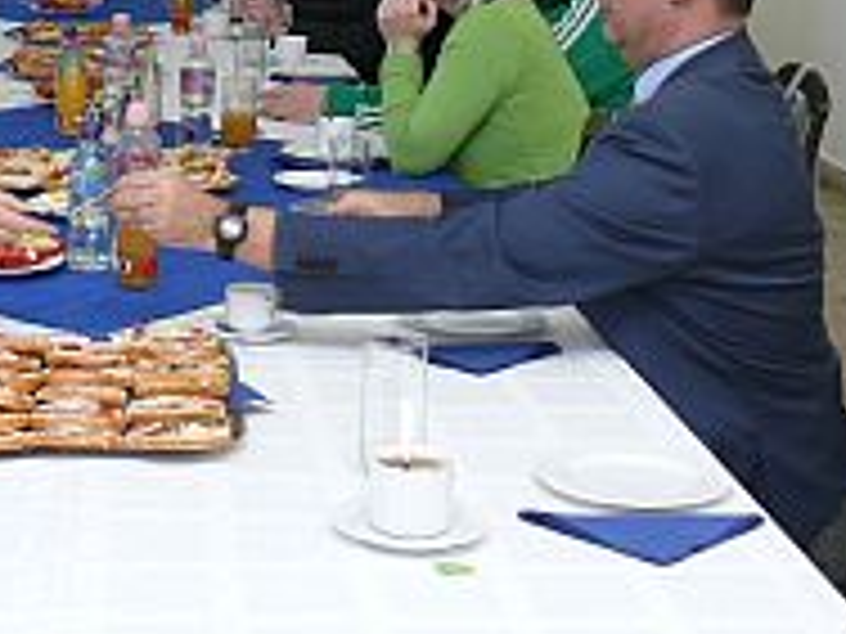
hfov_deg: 22.8
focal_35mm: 84
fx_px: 2053
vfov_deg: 16.8
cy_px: -117
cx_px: 126
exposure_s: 1/30
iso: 100
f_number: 2.8
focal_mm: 7.4
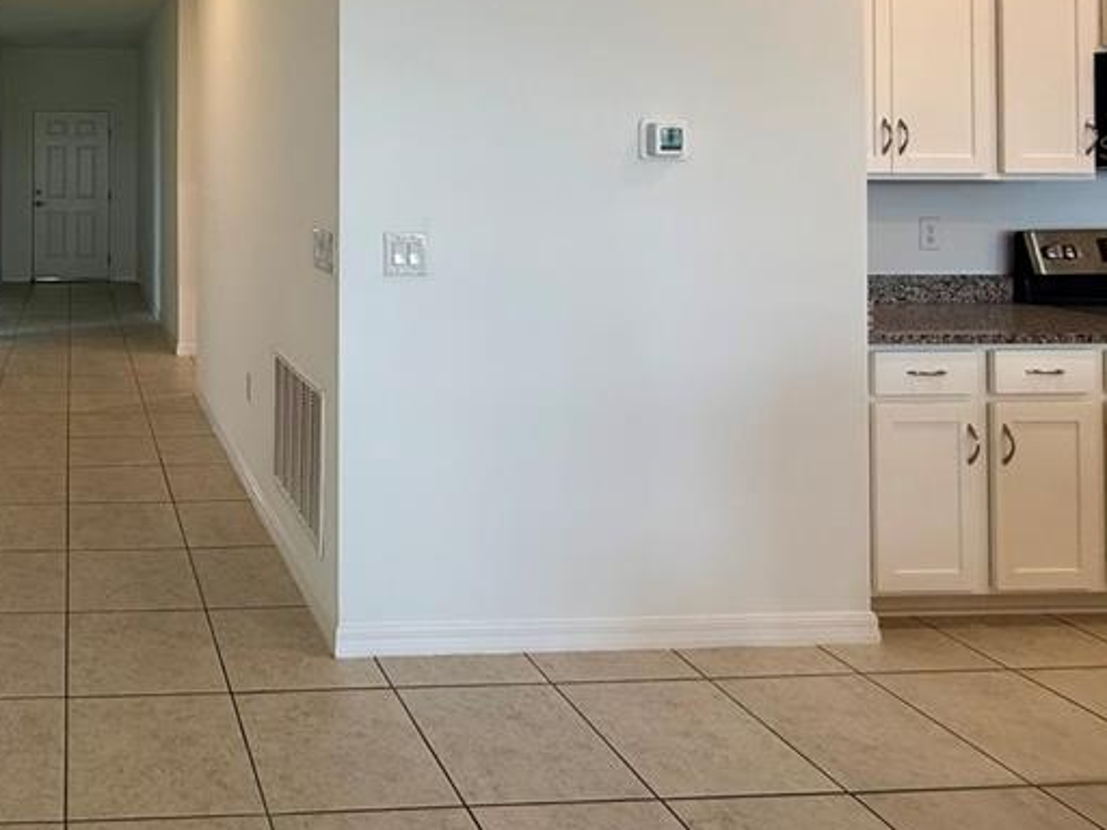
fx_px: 895
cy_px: 147
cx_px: 123
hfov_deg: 55.5
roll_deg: -0.5
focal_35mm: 28
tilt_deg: +1.8
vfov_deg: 46.7
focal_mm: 2.22
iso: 125
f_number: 2.2
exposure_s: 1/120
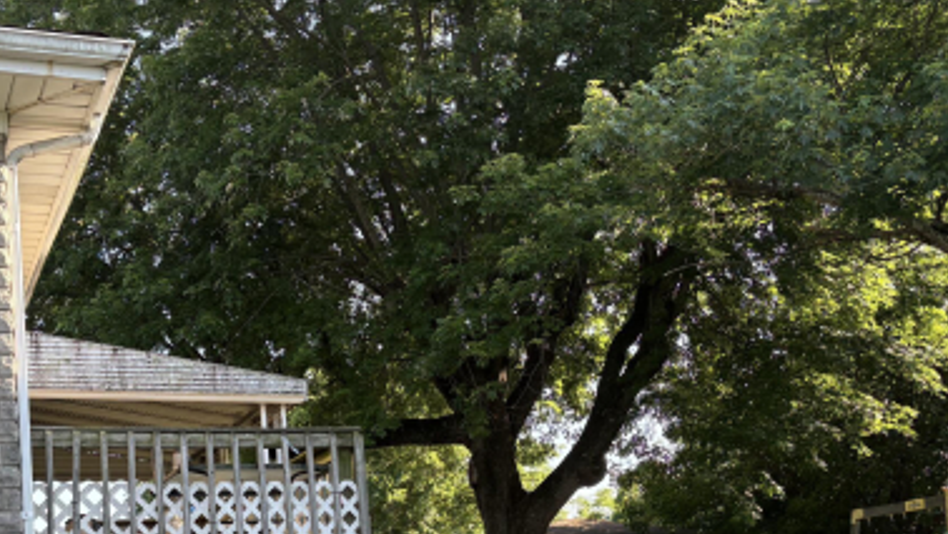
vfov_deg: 23.1
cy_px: 524
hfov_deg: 40.6
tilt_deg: +8.9
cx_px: 285
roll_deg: +4.1
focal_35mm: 50
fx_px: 1257
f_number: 1.6
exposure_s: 1/417
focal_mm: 5.96
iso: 50
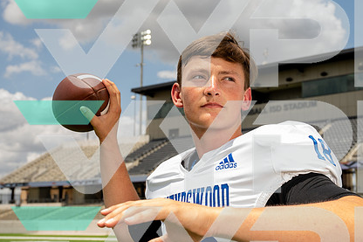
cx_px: 236
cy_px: 147
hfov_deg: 33.2
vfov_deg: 22.6
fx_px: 605
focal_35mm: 60
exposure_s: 1/250
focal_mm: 43
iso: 64
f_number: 6.3
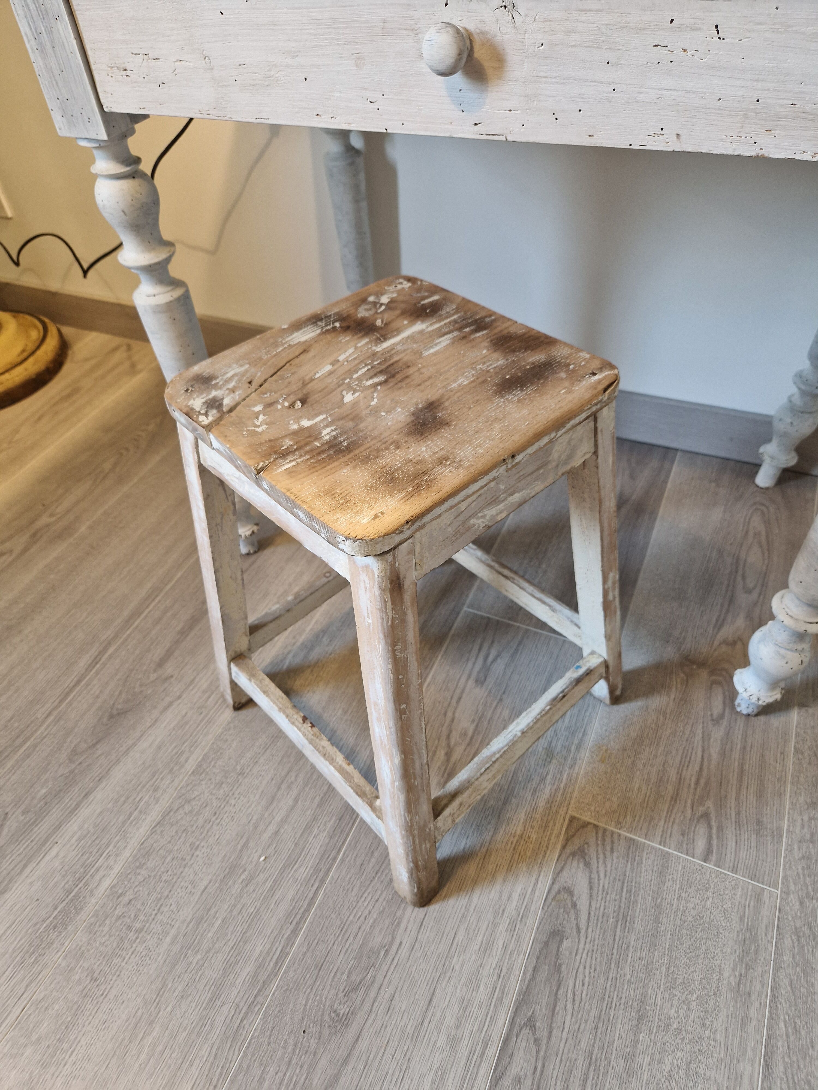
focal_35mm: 23
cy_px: 545
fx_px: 725
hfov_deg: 58.9
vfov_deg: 73.9
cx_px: 409
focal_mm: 5.4
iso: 250
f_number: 1.8
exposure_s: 1/100
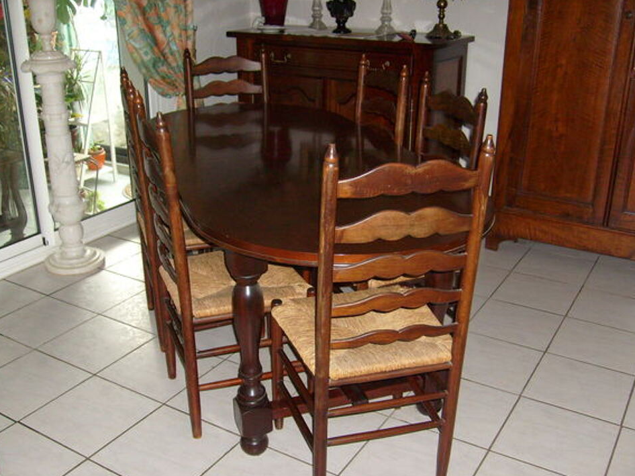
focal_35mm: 37
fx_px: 679
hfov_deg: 50.1
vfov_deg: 38.6
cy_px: 248
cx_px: 322
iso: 100
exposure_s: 1/45
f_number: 2.8
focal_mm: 5.8
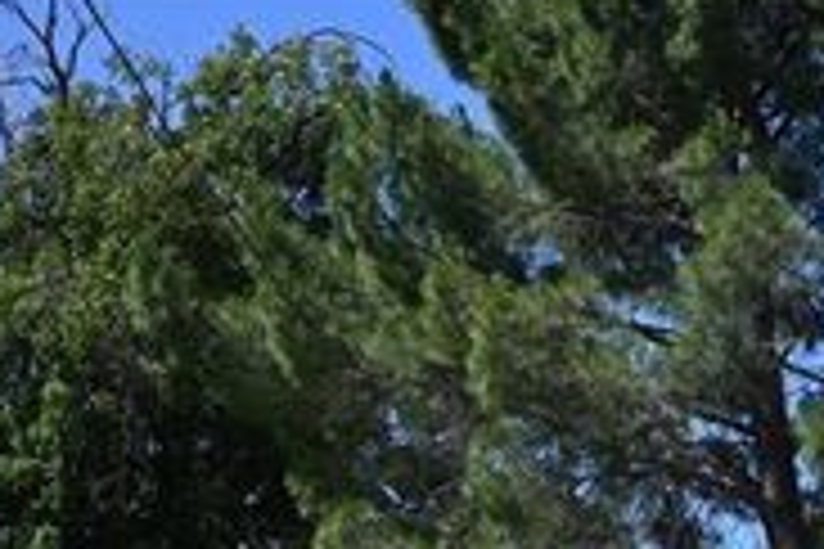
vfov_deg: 9.4
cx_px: 1135
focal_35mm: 140
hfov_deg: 14.0
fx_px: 3204
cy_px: 938
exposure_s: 1/400
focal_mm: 40
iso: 100
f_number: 7.1
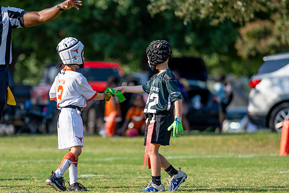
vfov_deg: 3.9
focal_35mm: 354
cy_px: 102
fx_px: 2843
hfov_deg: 5.8
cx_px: 83
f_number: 2.8
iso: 250
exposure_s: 1/2500
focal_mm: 200
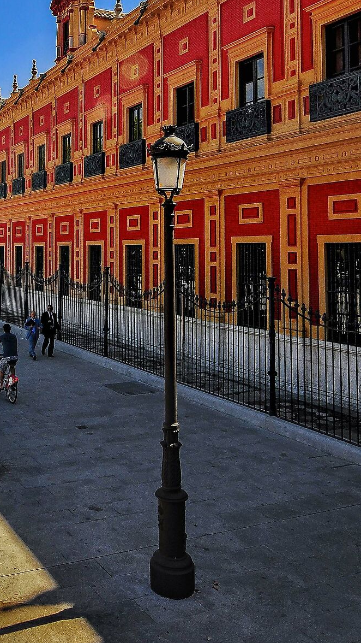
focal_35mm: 32
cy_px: 146
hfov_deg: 35.6
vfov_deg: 57.3
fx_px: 545
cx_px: 80
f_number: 9
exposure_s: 1/250
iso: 200
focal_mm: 10
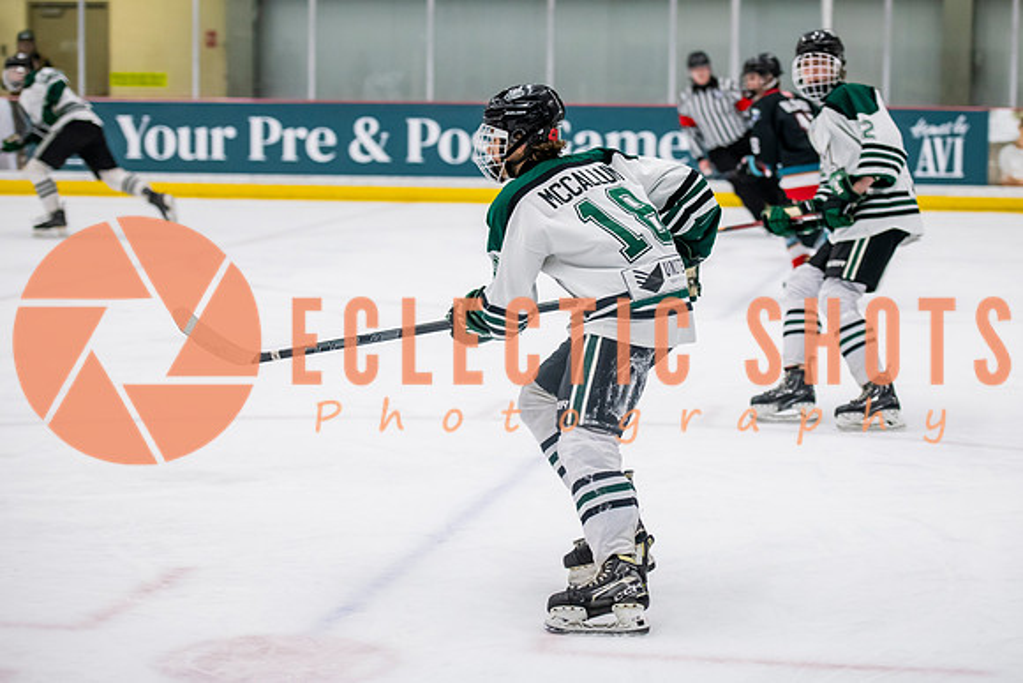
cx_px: 571
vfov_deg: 14.6
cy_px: 302
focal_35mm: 94
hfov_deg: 21.7
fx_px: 2666
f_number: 3.2
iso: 2000
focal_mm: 80
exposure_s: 1/640
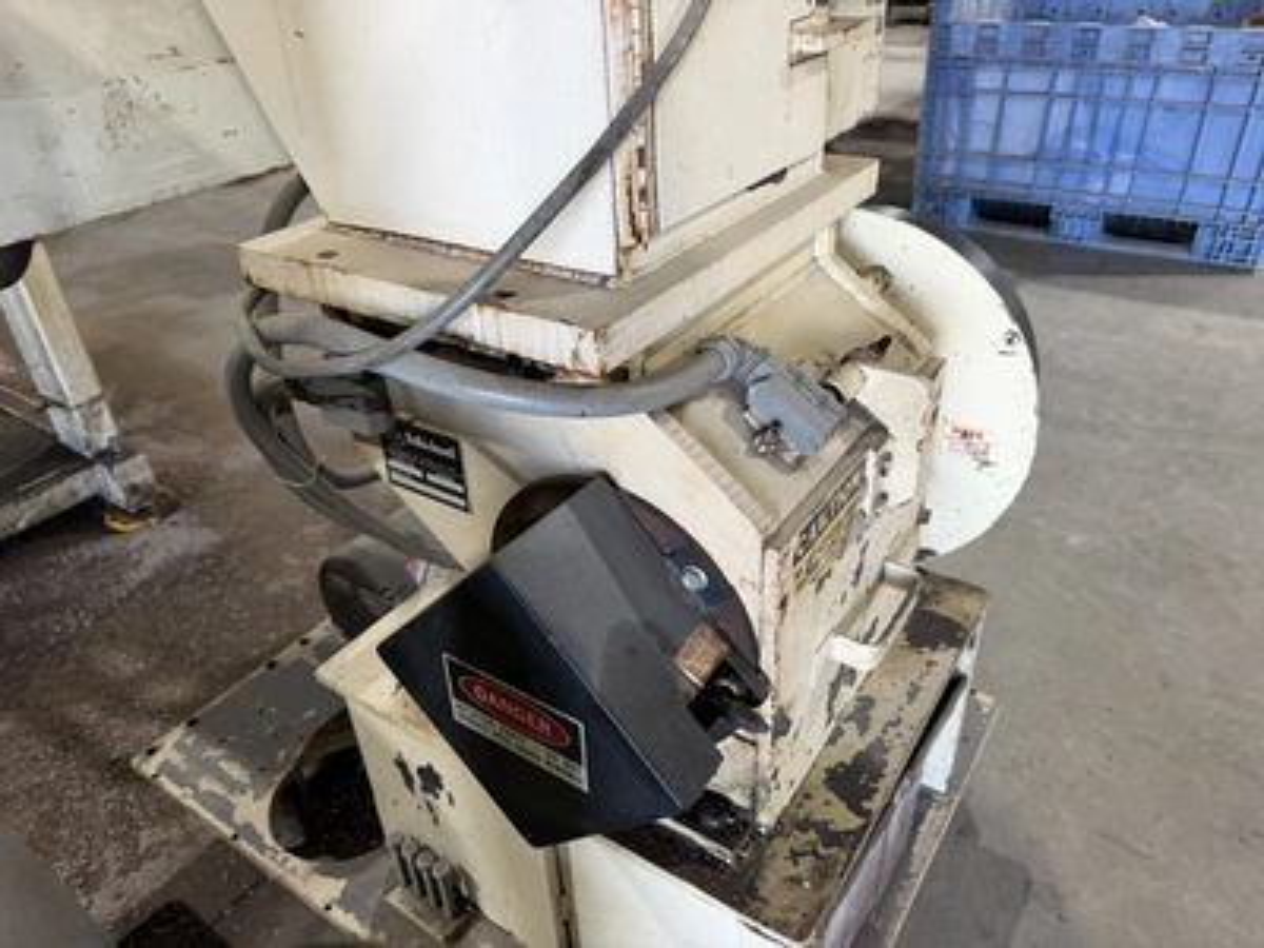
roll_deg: +4.5
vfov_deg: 56.8
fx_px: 876
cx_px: 632
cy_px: 474
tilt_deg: -31.5
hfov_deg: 71.6
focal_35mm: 24
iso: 125
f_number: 1.78
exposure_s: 1/60
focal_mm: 6.76
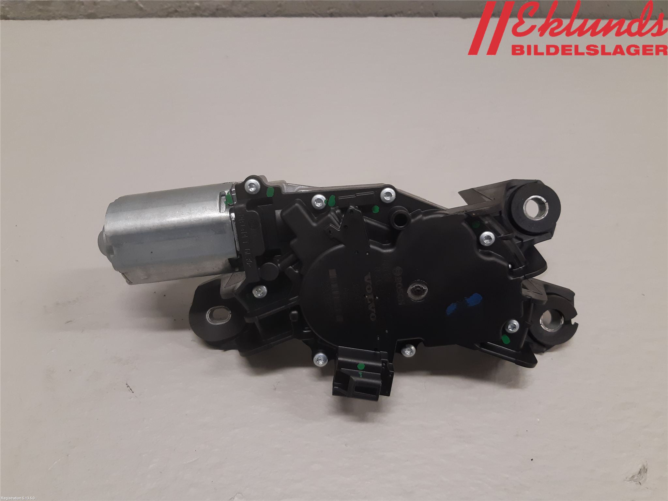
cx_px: 334
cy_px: 250
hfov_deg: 67.3
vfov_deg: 53.1
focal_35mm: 26
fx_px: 502
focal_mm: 3.93
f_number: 1.7
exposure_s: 1/50
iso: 125
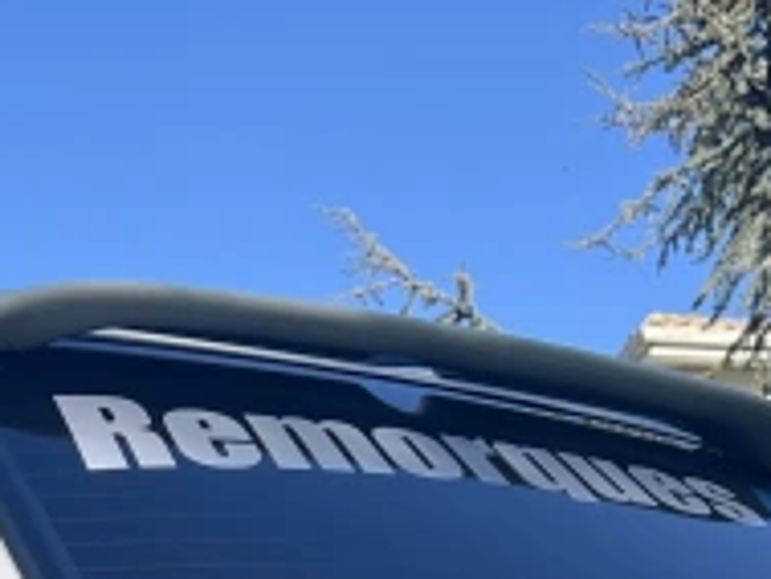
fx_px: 2452
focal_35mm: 110
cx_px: 57
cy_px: 1203
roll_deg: -0.8
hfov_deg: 17.6
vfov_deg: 11.9
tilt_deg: +0.0
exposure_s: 1/2083
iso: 50
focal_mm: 5.7
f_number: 1.5
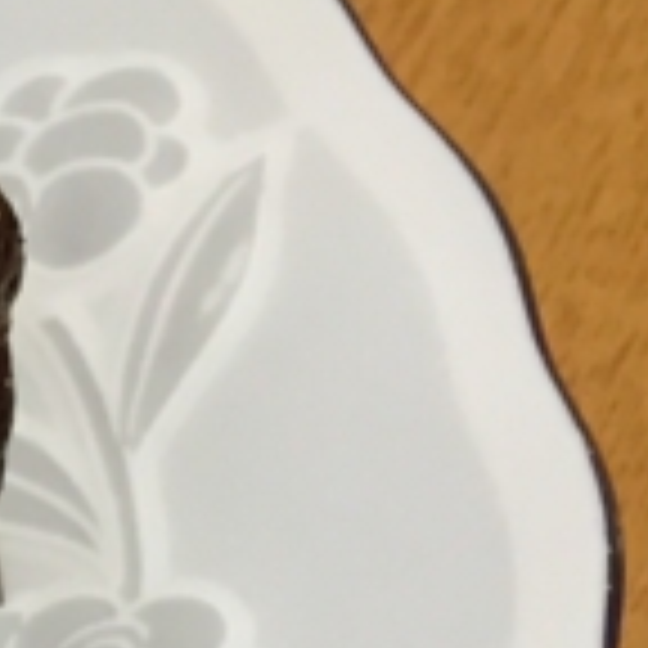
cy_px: 1179
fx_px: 3855
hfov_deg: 7.8
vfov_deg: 9.2
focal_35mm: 182
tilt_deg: -57.6
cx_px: -1552
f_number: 2.2
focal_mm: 4.15
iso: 40
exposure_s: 1/30
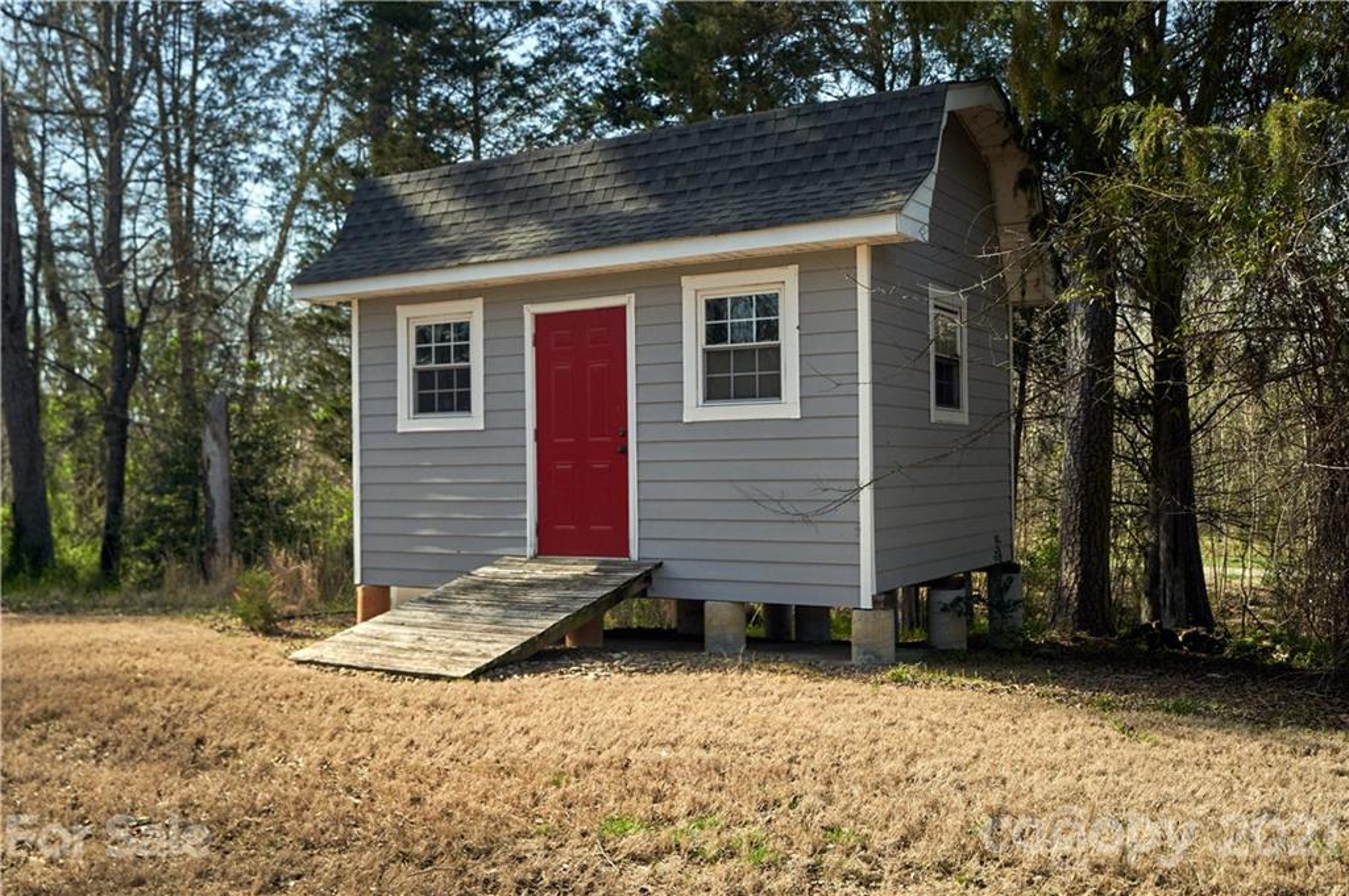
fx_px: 1273
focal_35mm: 34
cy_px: 448
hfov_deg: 55.8
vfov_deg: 38.8
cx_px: 674
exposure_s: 1/160
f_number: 4.5
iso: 1600
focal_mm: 34
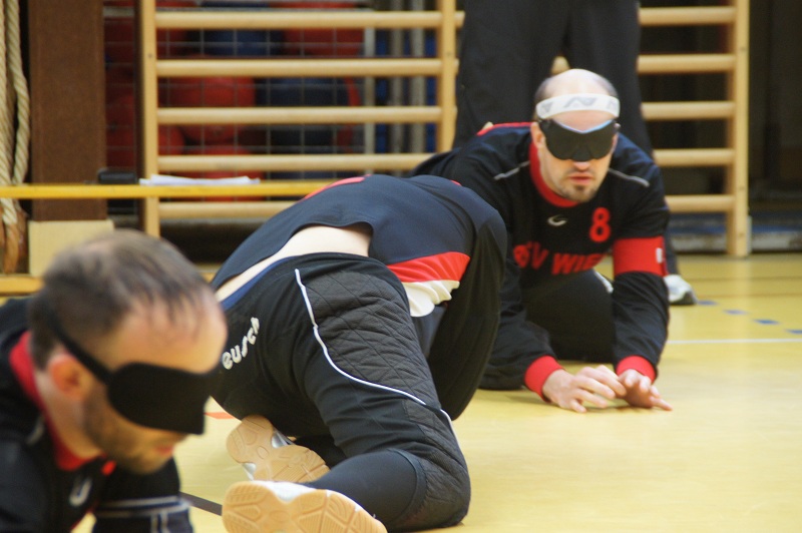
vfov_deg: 4.6
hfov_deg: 6.9
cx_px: 401
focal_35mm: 300
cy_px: 266
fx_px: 6678
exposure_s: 1/15
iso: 1600
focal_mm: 200
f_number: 6.3
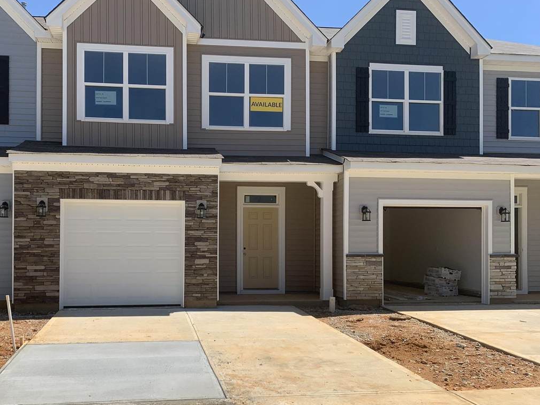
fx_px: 515
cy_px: 244
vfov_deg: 42.7
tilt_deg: -1.6
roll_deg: +0.4
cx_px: 205
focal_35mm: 33
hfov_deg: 54.8
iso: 25
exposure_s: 1/3185
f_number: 1.8
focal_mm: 4.25
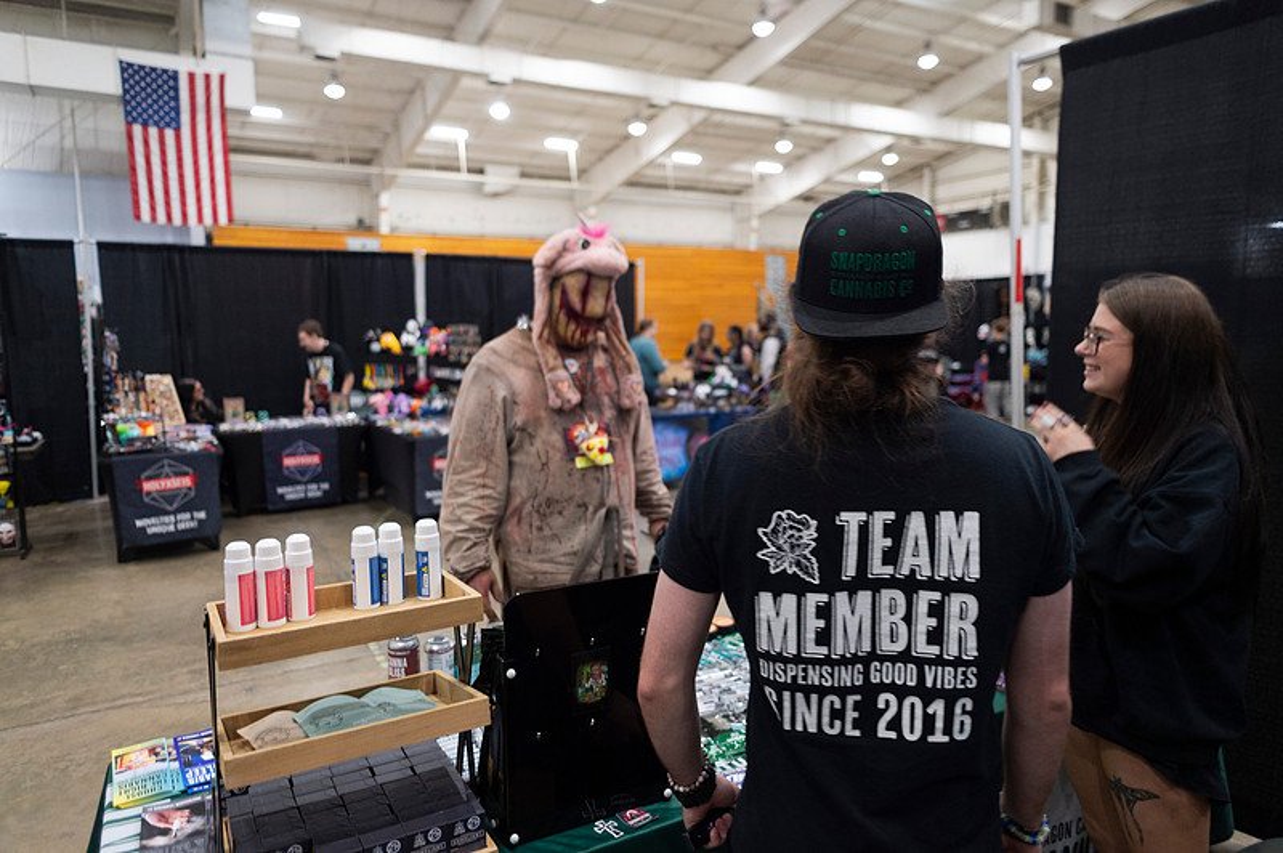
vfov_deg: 53.1
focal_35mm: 24
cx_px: 642
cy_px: 426
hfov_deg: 73.8
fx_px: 855
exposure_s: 1/60
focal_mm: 24
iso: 1600
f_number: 2.8
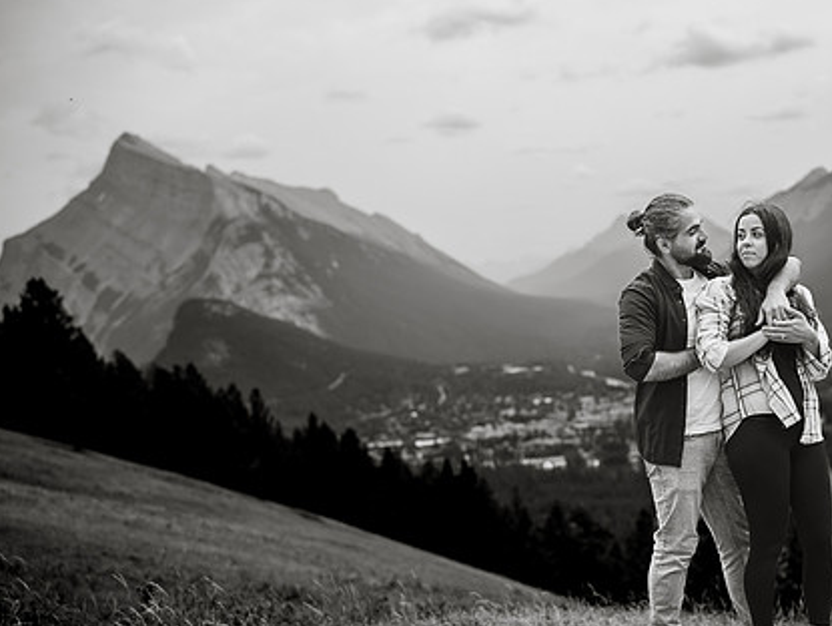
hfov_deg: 39.8
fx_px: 1131
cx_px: 571
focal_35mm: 47
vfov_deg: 30.9
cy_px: 358
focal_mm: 35
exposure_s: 1/5000
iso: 200
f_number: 2
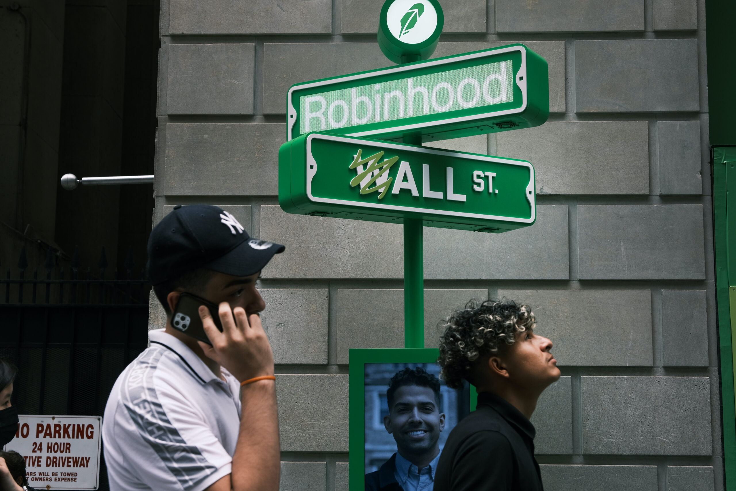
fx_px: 1084
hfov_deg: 37.5
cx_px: 368
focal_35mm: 53
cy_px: 246
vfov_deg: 25.5
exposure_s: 1/280
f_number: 5.6
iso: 320
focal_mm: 35.3
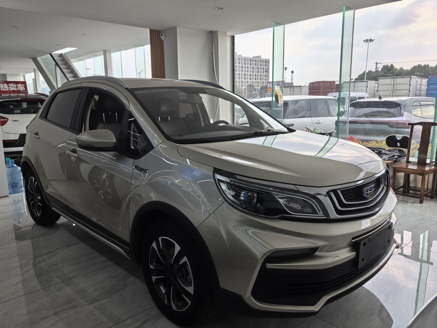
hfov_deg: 65.3
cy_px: 164
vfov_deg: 51.4
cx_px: 218
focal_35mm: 27
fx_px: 341
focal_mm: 5.75
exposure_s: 1/578
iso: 50
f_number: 1.4
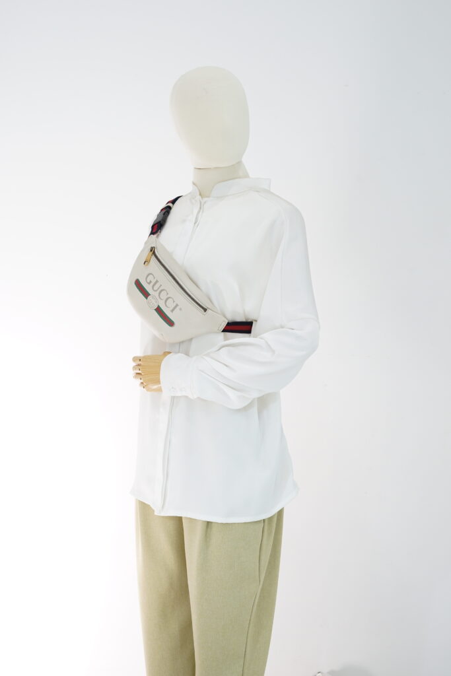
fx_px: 939
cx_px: 226
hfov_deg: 27.0
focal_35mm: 50
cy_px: 338
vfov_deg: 39.6
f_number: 6.3
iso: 800
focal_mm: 50
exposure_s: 1/15
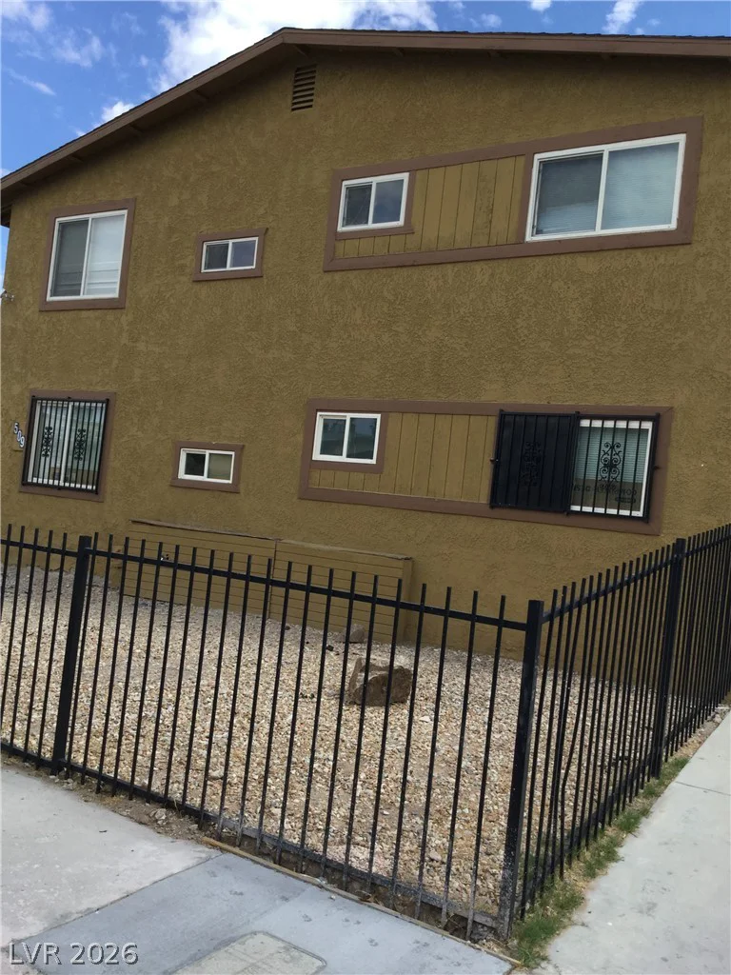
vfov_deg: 58.4
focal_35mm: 31
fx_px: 873
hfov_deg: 45.4
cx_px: 366
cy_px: 488
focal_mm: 3.3
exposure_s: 1/727
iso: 25
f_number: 2.4
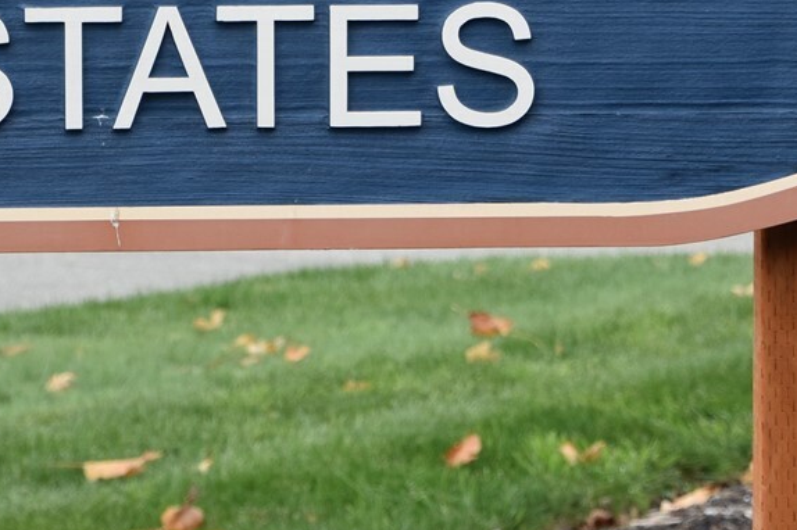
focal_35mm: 355
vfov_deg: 3.9
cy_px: 44
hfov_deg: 5.8
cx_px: 105
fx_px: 7854
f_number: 5.6
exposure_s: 1/250
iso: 200
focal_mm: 80
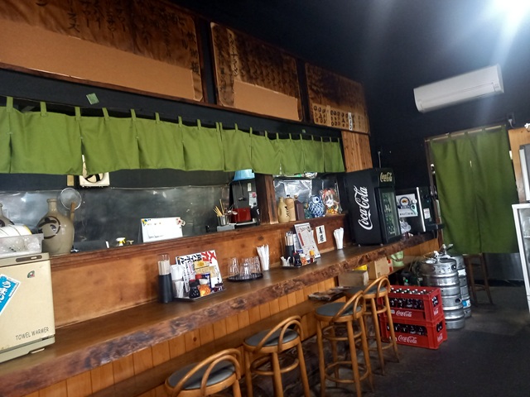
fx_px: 383
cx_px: 265
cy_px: 198
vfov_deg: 54.9
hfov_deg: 69.4
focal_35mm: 25
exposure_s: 1/25
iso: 500
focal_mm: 4.65
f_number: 1.8
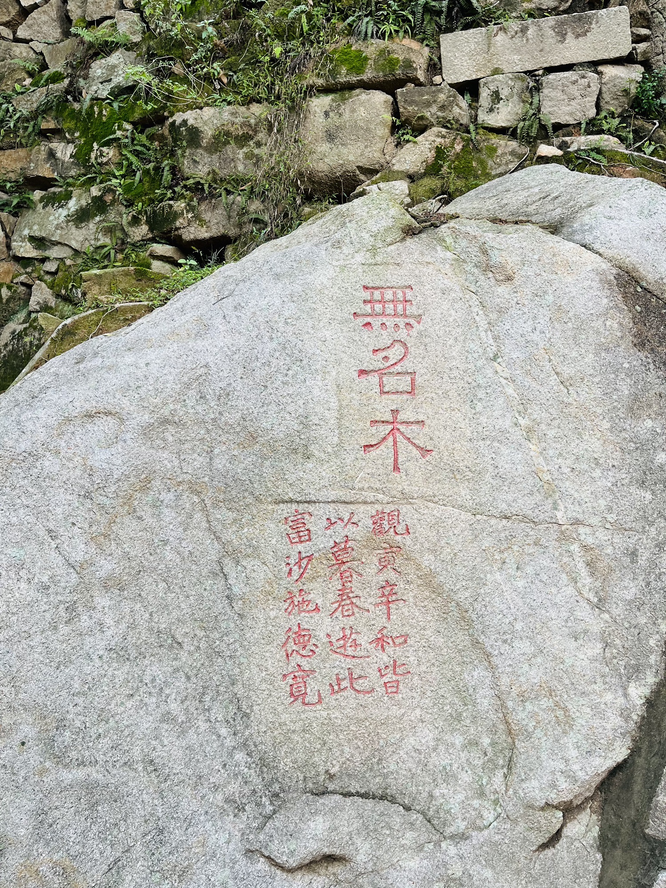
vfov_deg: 67.3
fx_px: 667
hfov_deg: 53.1
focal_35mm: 26
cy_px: 444
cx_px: 333
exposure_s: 1/121
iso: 80
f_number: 1.6
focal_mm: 5.1
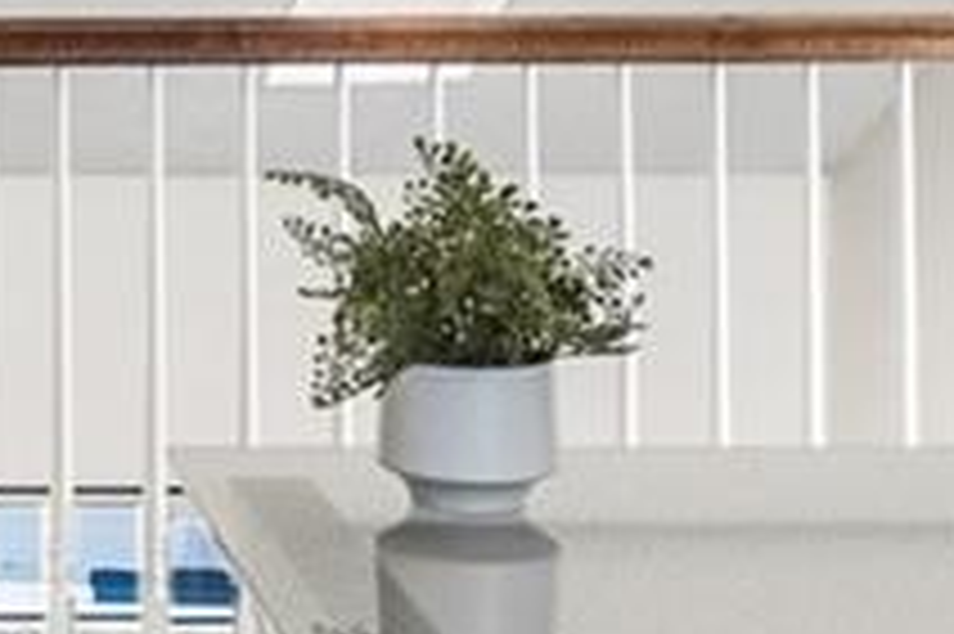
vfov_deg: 11.0
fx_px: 3204
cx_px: -243
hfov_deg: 16.1
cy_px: -184
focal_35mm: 121
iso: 200
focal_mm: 16
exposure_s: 1/4
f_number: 8
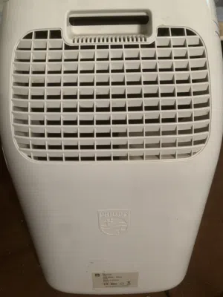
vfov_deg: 67.3
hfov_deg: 53.1
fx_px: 223
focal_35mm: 26
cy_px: 148
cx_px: 112
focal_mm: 4.25
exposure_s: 1/60
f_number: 1.8
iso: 400
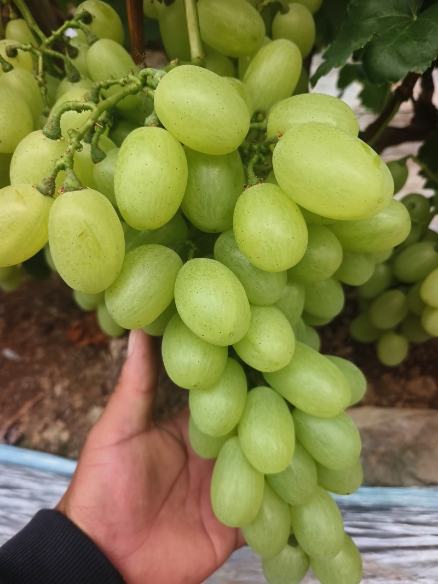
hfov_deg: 58.9
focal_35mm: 23
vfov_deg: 73.9
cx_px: 219
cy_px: 292
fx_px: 388
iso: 673
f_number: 1.75
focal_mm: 5.5
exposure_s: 1/443
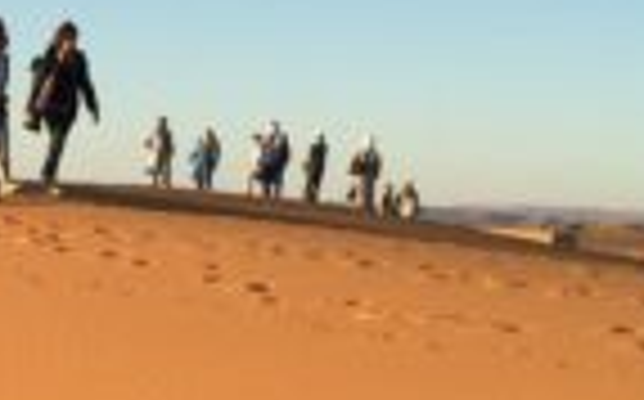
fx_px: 2261
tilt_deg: -6.2
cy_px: 445
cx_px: -248
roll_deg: -2.9
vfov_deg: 10.0
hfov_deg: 15.3
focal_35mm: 129
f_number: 2.2
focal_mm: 4.15
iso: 32
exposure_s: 1/1414
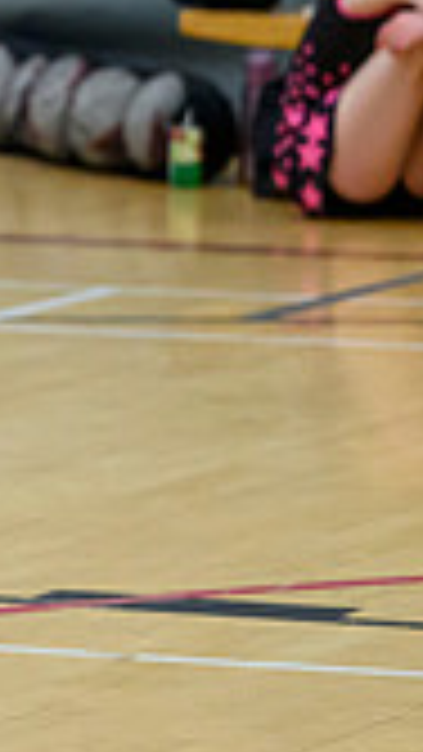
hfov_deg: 2.4
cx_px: -1252
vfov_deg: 4.3
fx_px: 10045
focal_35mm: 504
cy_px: -75
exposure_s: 1/1250
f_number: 3.2
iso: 3200
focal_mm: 101
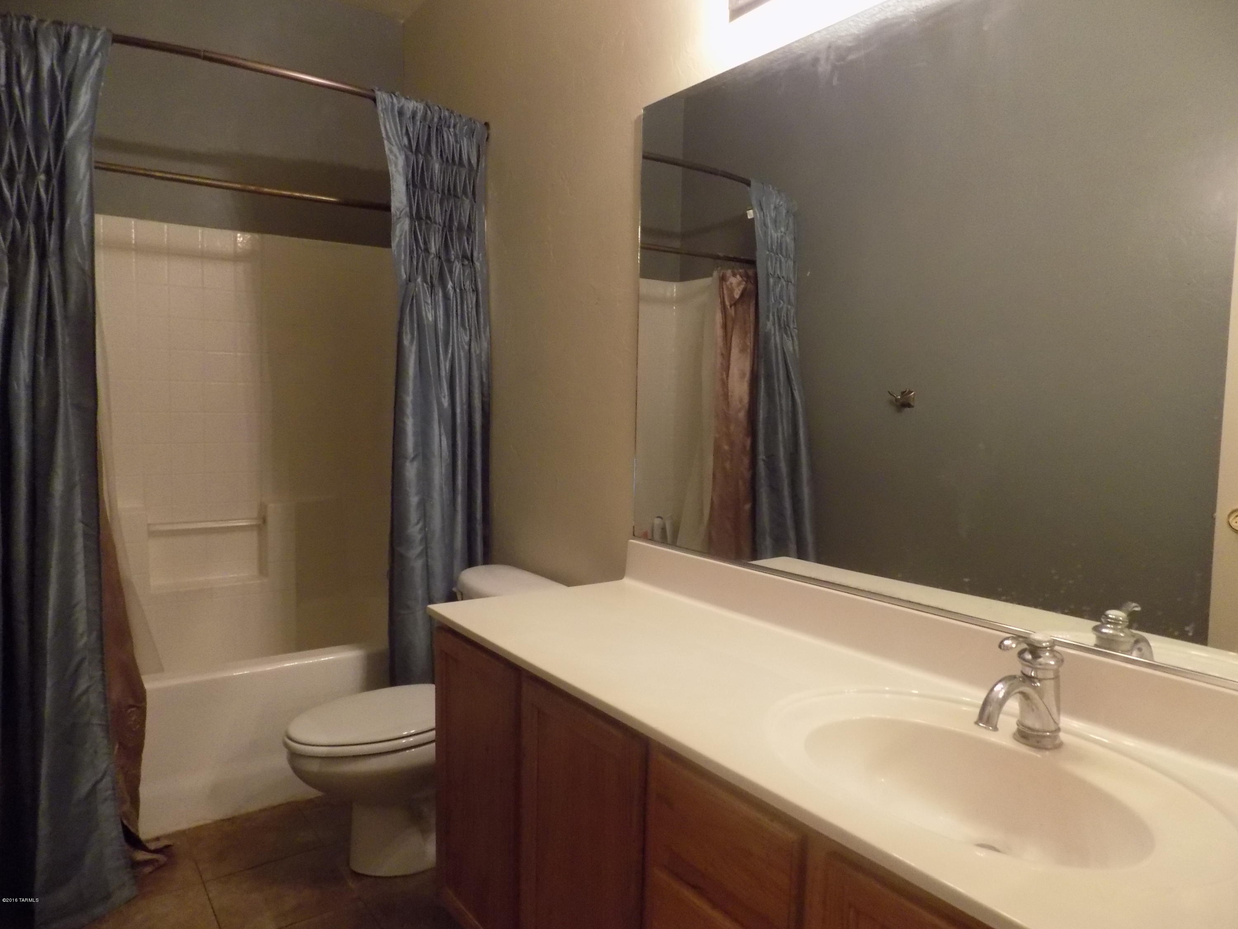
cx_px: 619
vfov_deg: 58.9
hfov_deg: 73.9
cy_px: 464
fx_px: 823
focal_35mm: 23
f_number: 3.1
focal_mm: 4
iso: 400
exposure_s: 1/8
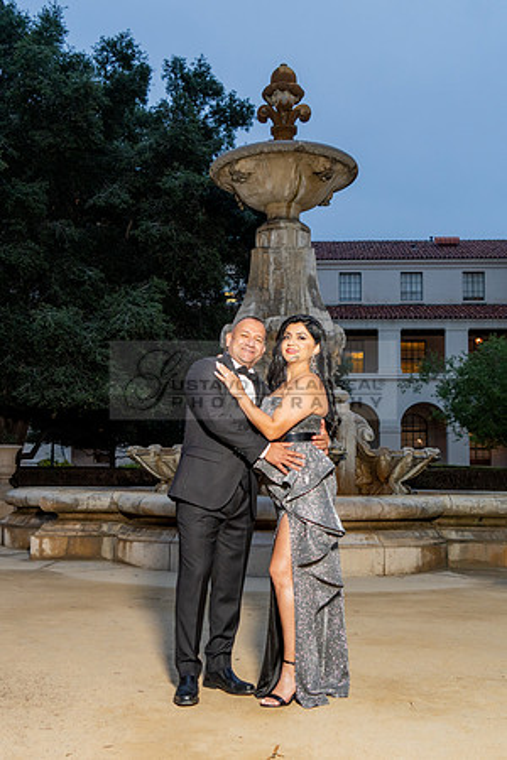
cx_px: 226
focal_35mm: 41
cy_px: 395
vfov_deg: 47.5
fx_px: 863
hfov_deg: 32.7
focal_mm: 24
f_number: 4
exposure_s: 1/200
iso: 400
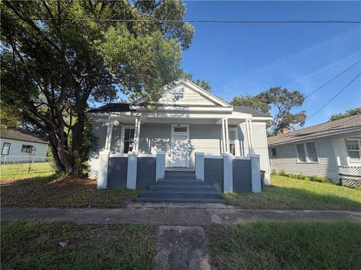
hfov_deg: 102.1
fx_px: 146
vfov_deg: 85.7
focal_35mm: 14
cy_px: 135
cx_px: 180
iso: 40
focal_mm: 2.22
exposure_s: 1/770
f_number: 2.2
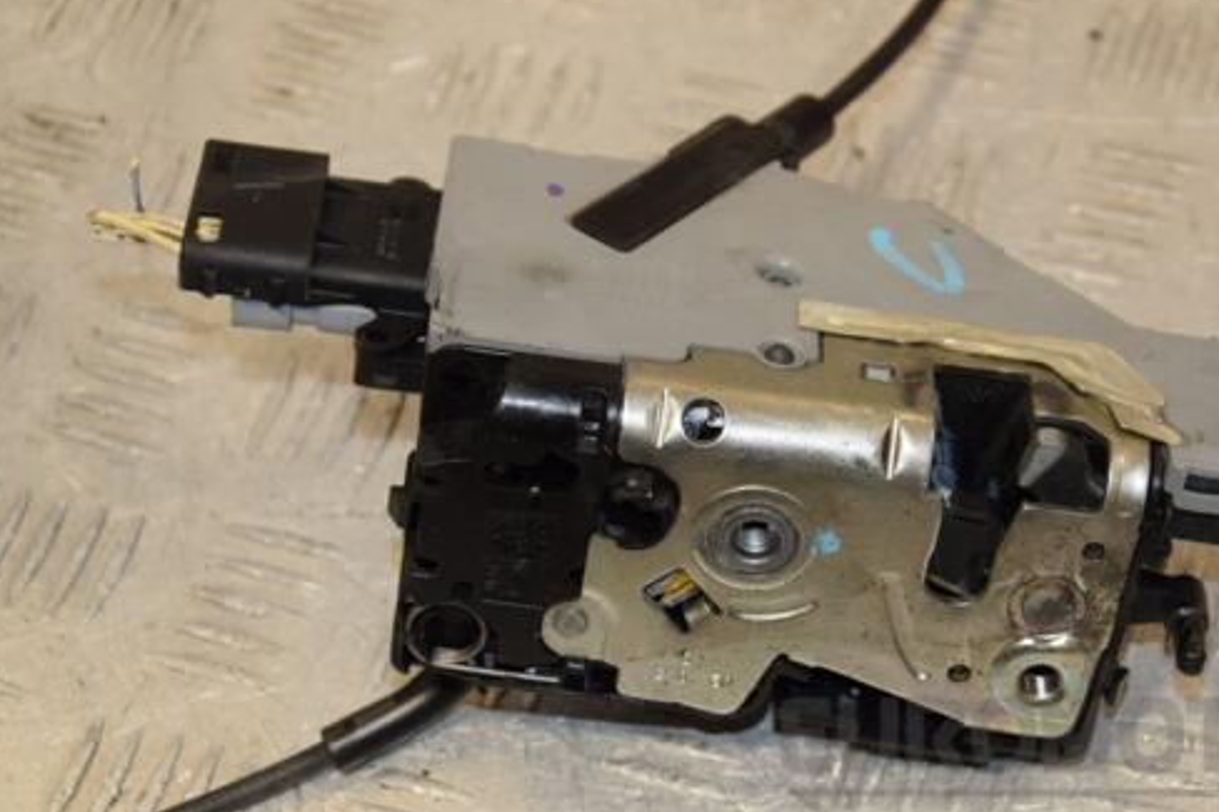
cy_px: 402
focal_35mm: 107
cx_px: 734
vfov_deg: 12.8
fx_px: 3622
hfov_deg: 19.1
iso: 800
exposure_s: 1/200
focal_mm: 58
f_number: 6.3
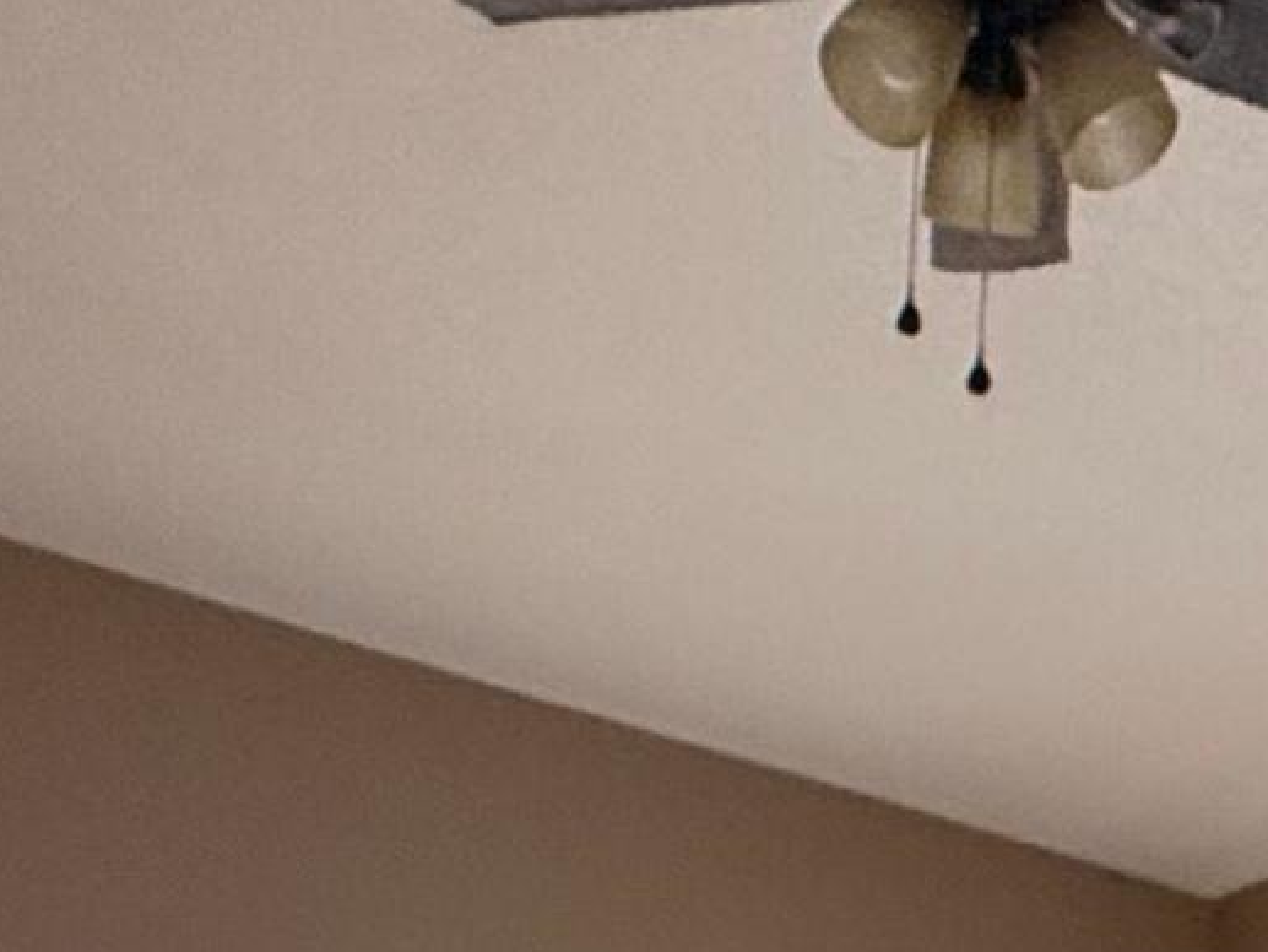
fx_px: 2858
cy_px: 2095
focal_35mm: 78
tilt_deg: -5.0
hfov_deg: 23.6
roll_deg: -4.4
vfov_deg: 14.4
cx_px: 1356
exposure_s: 1/120
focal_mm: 2.22
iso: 200
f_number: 2.2
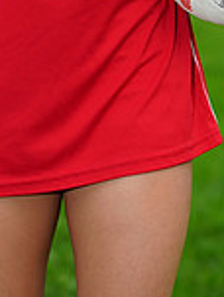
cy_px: -148
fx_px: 4743
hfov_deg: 2.7
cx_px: 65
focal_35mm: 552
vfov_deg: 3.6
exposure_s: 1/200
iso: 200
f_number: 5
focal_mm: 150
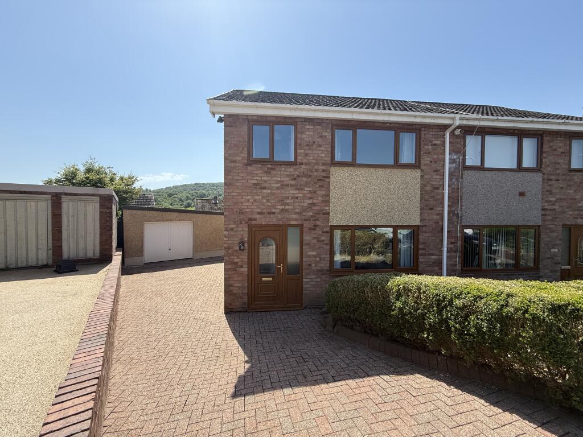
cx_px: 292
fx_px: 236
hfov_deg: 102.1
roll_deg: +0.1
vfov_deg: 85.7
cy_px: 218
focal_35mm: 14
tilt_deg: -0.9
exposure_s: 1/1189
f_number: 2.2
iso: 64
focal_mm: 2.22
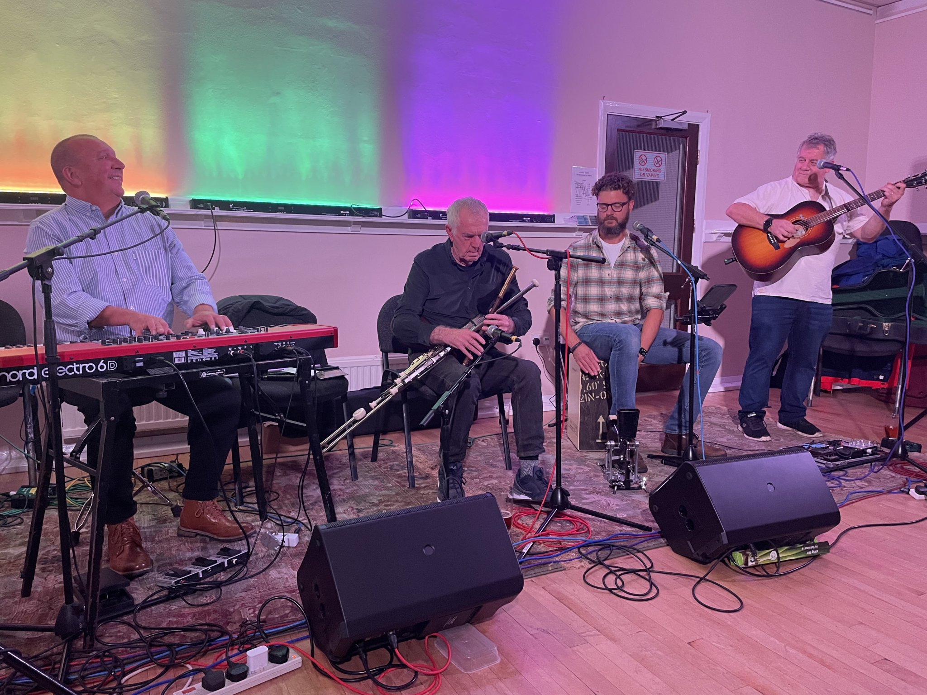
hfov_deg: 67.3
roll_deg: +0.2
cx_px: 464
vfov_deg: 53.1
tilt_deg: -7.0
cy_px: 348
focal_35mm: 26
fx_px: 696
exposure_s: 1/58
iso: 250
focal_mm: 4.2
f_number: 1.6
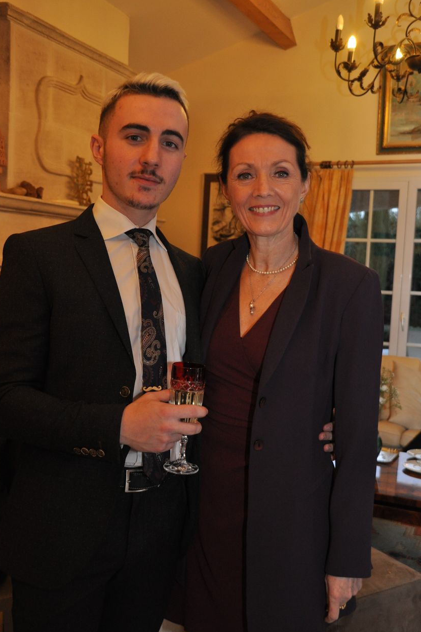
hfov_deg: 33.4
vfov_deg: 48.5
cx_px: 208
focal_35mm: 40
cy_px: 323
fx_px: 702
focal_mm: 26
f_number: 4
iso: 800
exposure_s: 1/60
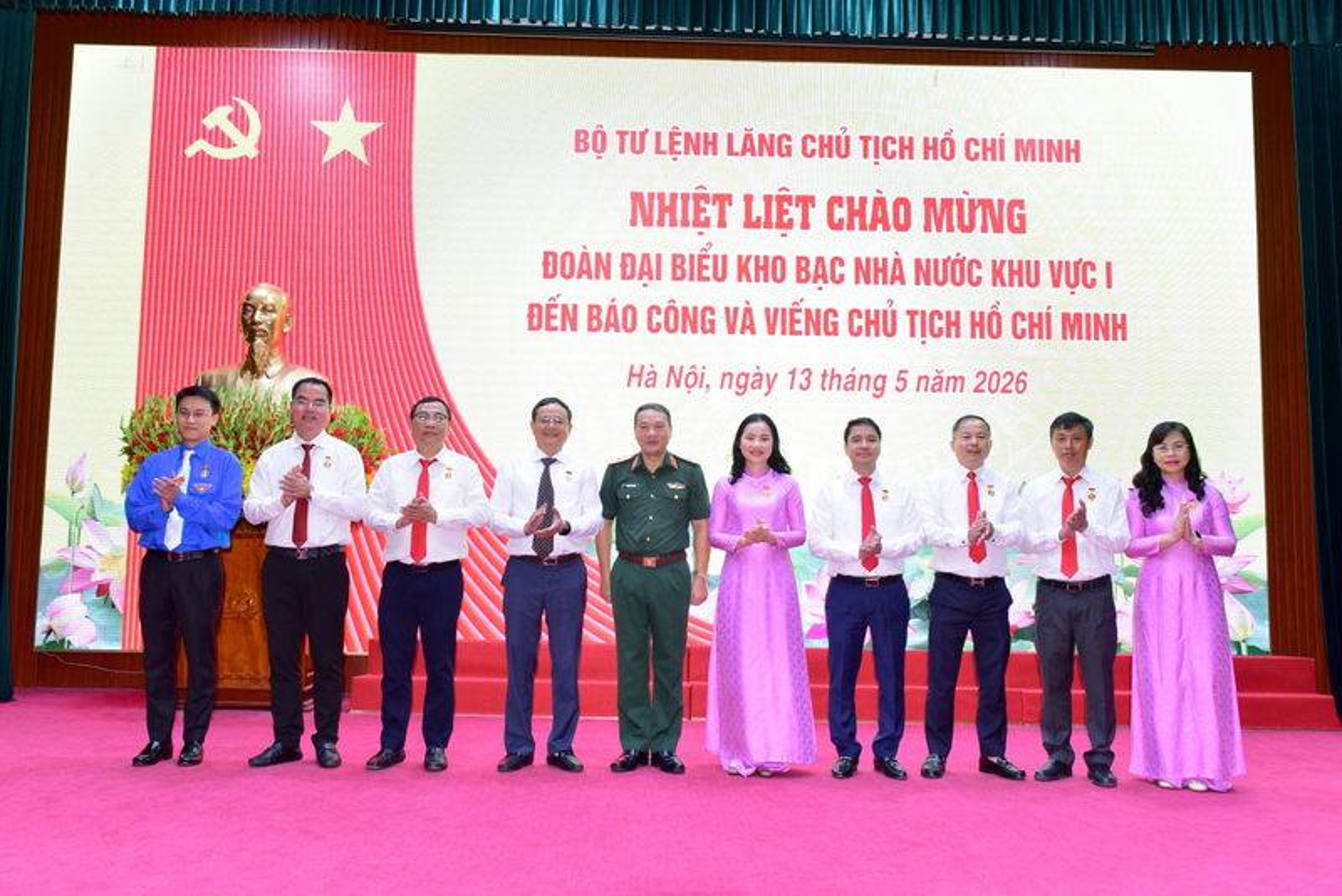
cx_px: 671
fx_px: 1156
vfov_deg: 42.4
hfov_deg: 60.3
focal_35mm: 31
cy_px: 448
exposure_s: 1/60
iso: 1250
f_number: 5.6
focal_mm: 31
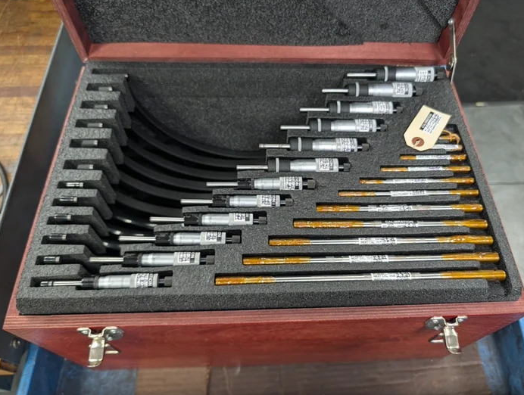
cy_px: 187
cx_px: 282
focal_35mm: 26
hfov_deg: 67.1
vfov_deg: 53.2
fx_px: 394
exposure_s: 1/120
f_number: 1.68
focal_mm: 6.9
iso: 344
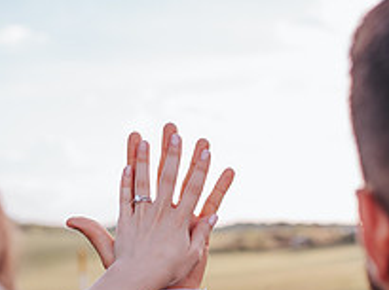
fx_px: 830
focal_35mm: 74
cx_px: 163
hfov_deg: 26.3
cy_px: 227
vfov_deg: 19.7
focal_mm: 35
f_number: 2.8
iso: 100
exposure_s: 1/400
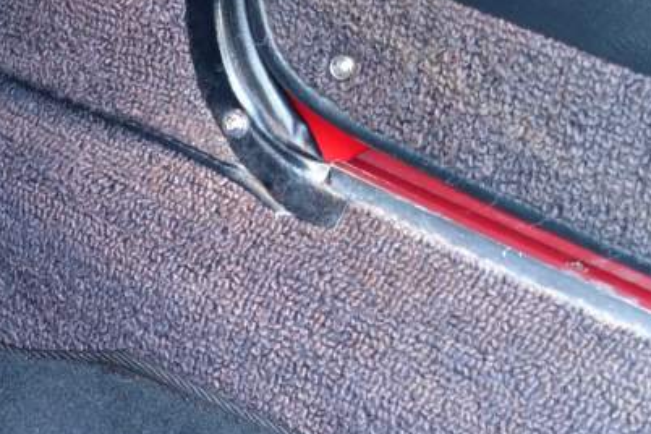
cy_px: 348
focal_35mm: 109
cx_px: -143
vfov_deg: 12.5
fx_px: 1971
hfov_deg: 17.8
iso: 800
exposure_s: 1/40
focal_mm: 14.1
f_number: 2.8
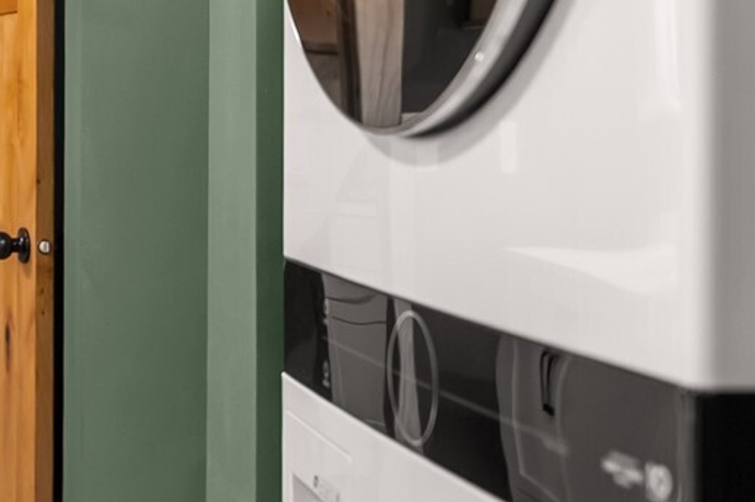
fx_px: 1655
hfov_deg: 22.6
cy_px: 119
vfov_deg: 17.1
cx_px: -258
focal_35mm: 79
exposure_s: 1/15
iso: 400
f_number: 2.8
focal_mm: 24
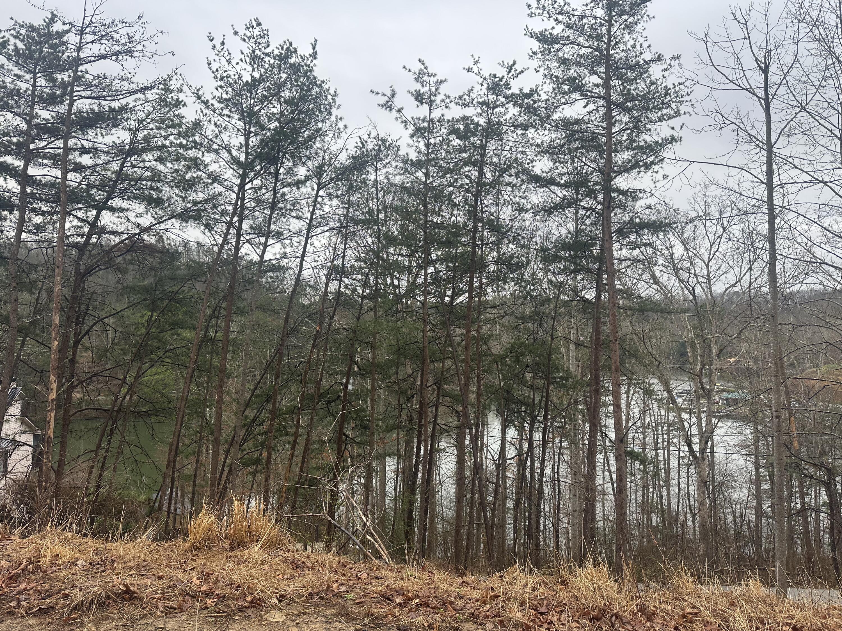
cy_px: 316
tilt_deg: +4.1
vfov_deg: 56.8
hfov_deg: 71.6
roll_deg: -0.7
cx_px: 421
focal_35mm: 24
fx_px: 584
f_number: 1.78
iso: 80
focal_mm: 6.86
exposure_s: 1/918
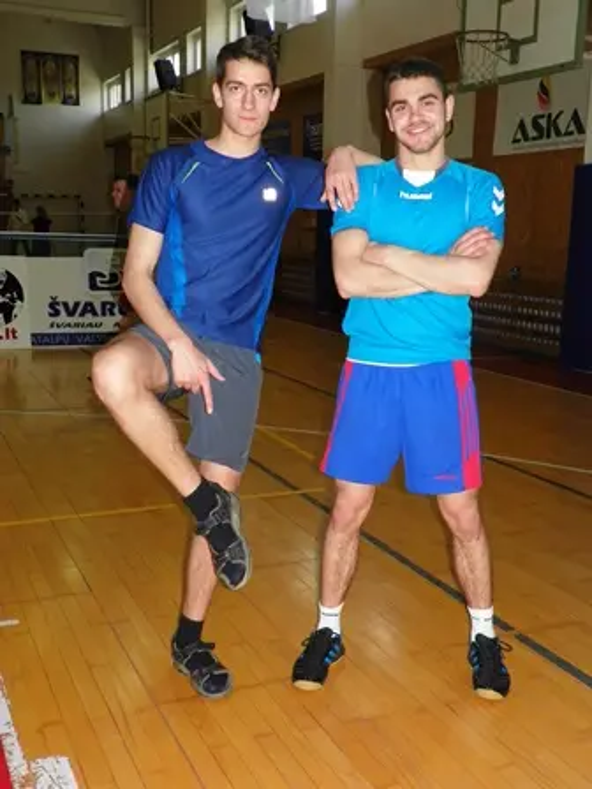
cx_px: 296
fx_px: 912
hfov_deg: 36.0
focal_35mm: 40
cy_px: 394
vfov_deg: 46.8
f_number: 3.2
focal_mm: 7.1
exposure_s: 1/160
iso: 200
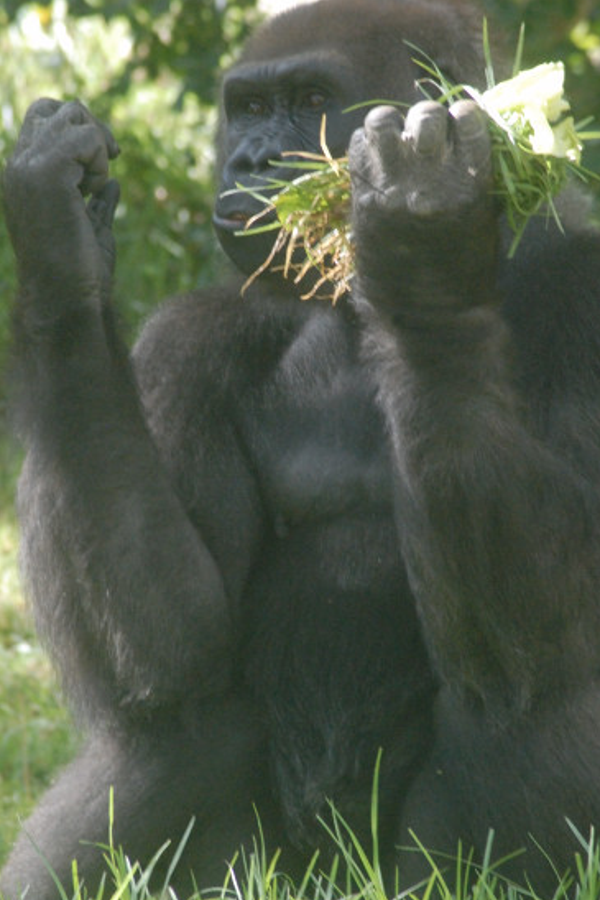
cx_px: 290
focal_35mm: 494
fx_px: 12341
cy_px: 441
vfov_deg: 4.2
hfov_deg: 2.8
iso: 1600
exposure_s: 1/125
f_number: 13
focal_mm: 300
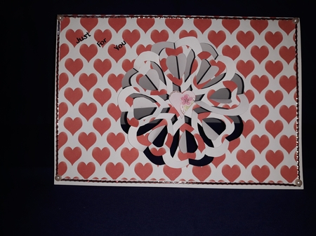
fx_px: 246
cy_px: 118
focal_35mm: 27
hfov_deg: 65.4
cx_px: 158
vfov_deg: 51.3
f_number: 1.9
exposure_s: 1/287
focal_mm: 3.6
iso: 40
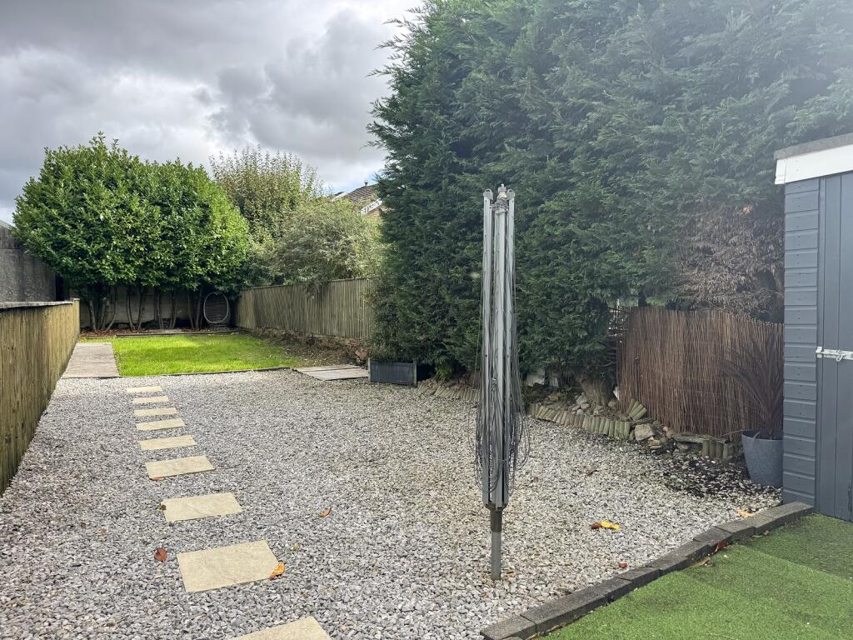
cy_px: 320
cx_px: 426
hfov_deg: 71.6
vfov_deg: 56.8
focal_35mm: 24
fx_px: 591
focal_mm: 6.76
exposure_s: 1/1042
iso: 80
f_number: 1.78
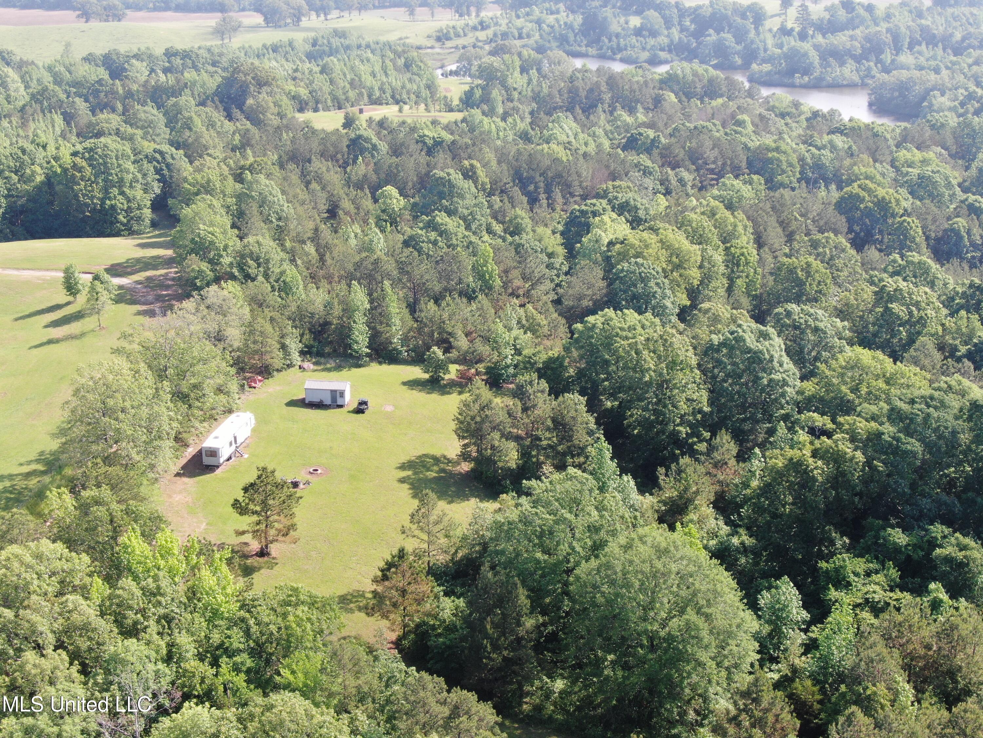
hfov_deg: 40.4
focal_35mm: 47
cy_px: 369
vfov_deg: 30.9
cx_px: 492
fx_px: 1335
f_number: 3.8
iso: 100
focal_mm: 8.42
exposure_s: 1/200
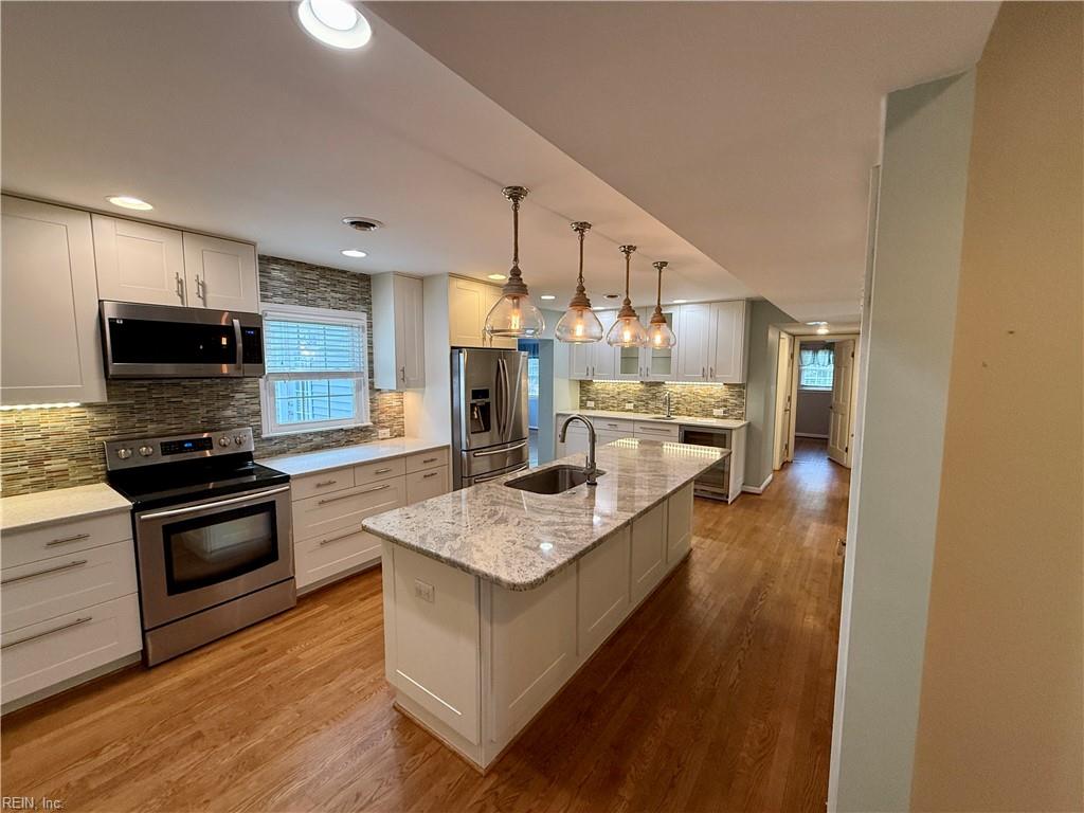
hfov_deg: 102.1
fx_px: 438
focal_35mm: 14
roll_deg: -0.7
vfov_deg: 85.7
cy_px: 406
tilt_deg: -6.2
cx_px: 542
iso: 200
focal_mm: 2.22
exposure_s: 1/120
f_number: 2.2
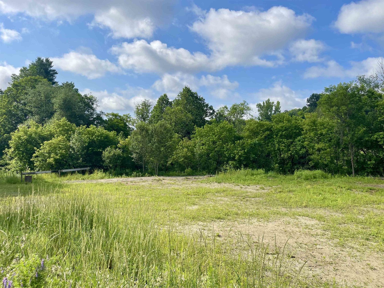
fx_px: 277
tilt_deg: +2.8
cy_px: 144
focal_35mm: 25
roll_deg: +1.3
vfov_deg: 54.9
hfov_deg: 69.4
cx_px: 192
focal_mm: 5.1
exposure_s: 1/3922
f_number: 1.6
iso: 32
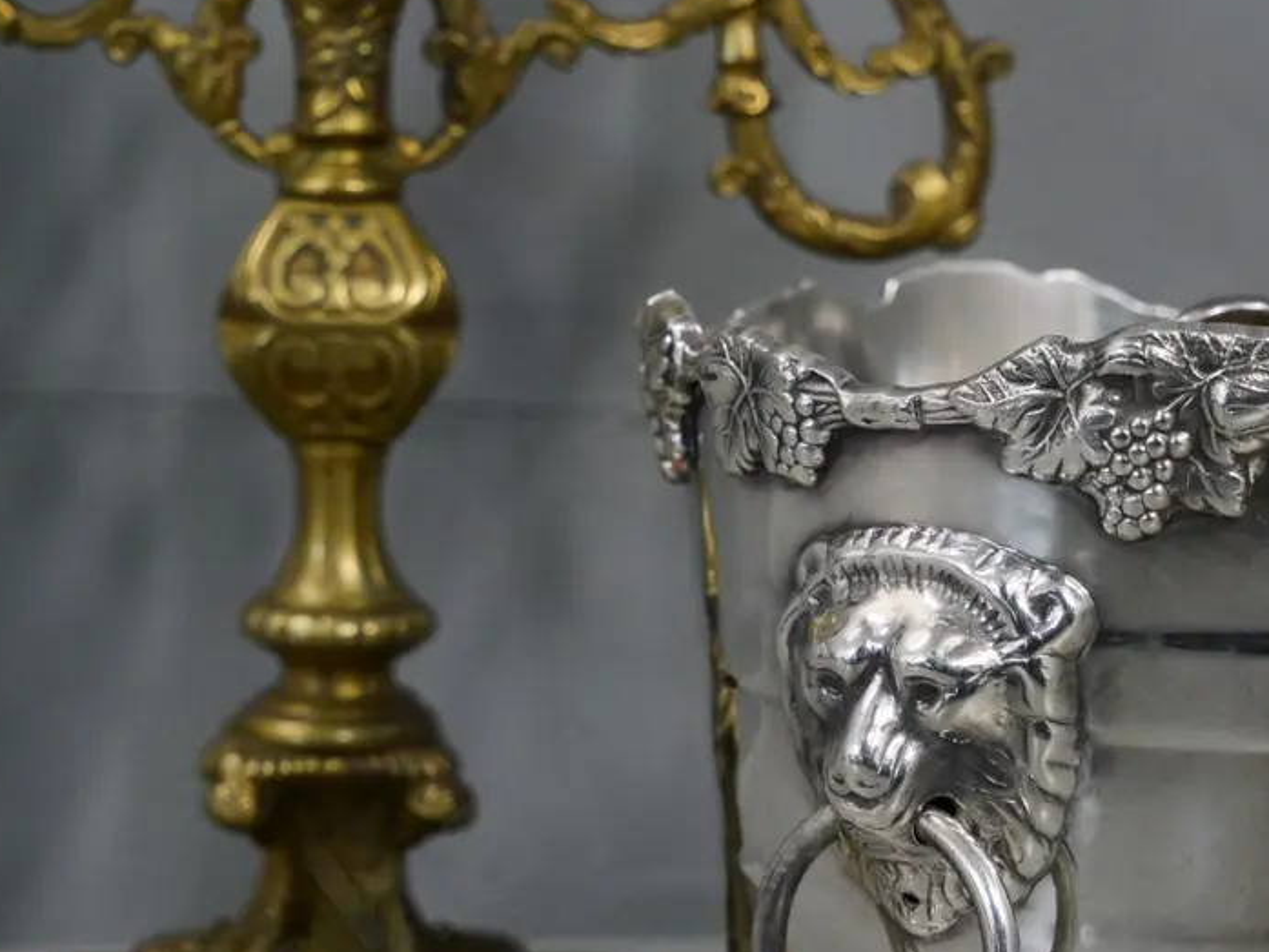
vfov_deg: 15.7
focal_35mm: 94
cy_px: 686
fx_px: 3447
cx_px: 701
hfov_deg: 20.9
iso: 3200
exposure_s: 1/125
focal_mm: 32
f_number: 5
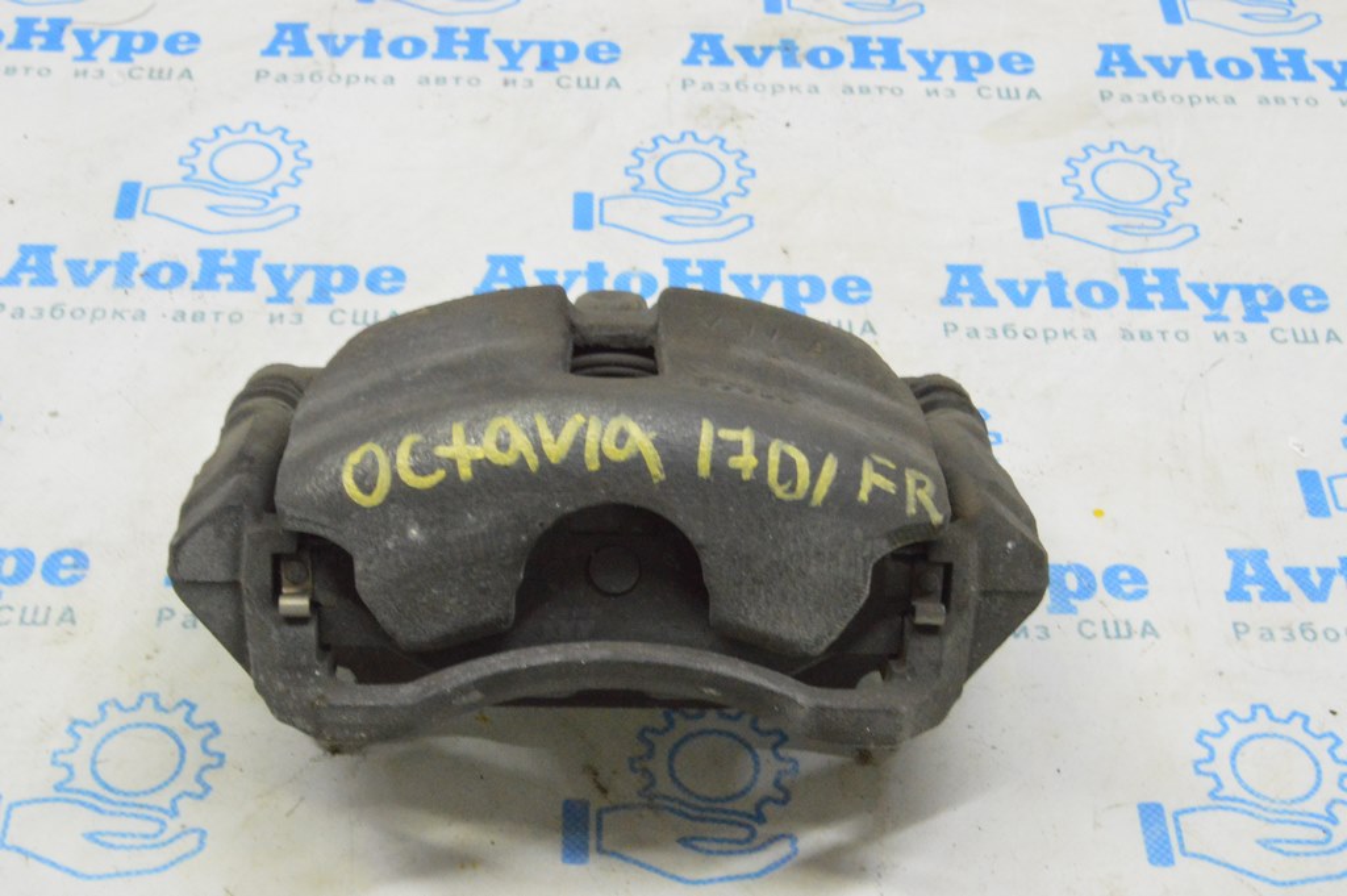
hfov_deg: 33.4
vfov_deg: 22.6
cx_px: 674
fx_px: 2243
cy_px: 448
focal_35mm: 60
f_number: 20
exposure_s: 1/15
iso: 6400
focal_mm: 40
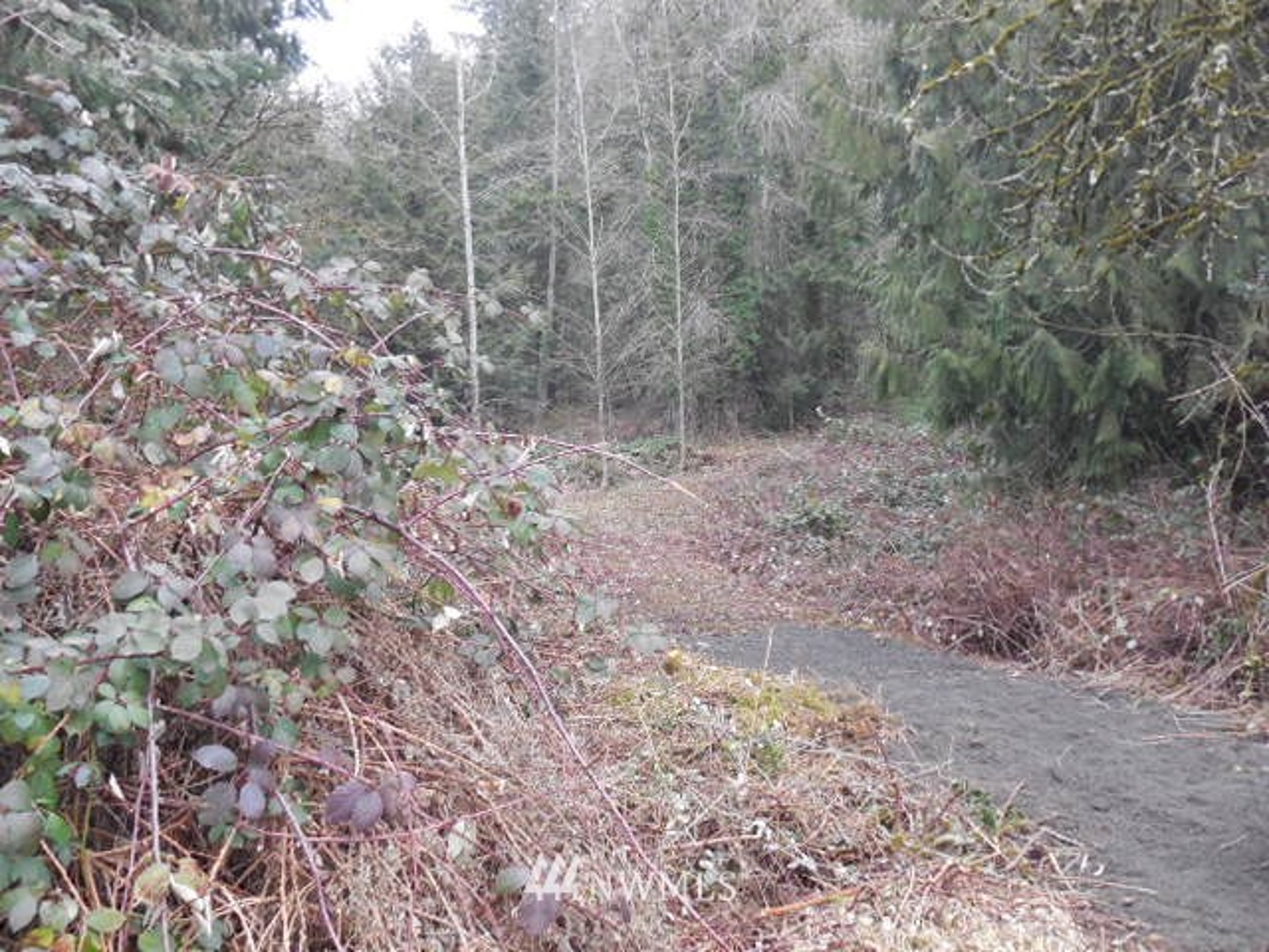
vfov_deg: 41.8
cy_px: 476
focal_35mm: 34
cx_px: 634
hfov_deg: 54.0
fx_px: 1246
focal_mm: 6
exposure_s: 1/30
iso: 360
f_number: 3.9
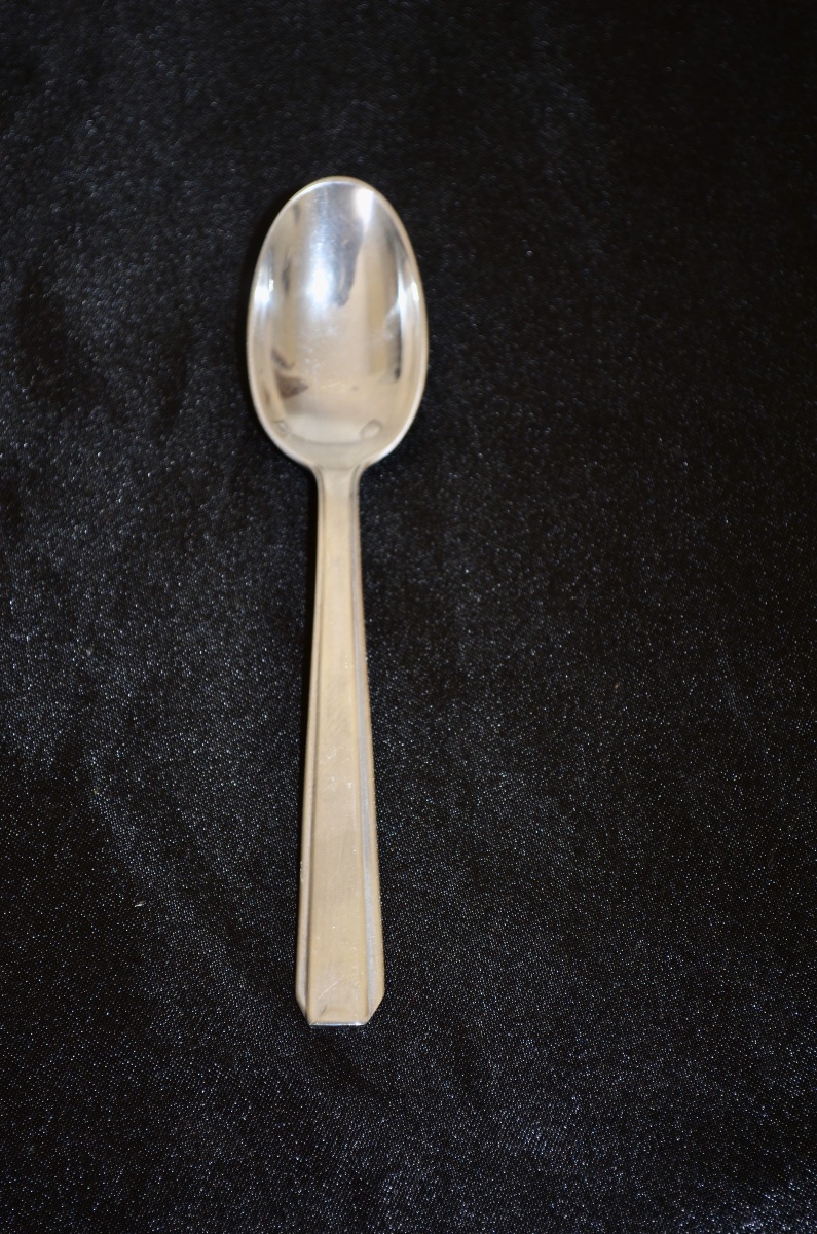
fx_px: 2820
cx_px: 408
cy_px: 617
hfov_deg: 16.5
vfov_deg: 24.7
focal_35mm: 82
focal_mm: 55
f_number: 5.6
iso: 200
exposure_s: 1/30
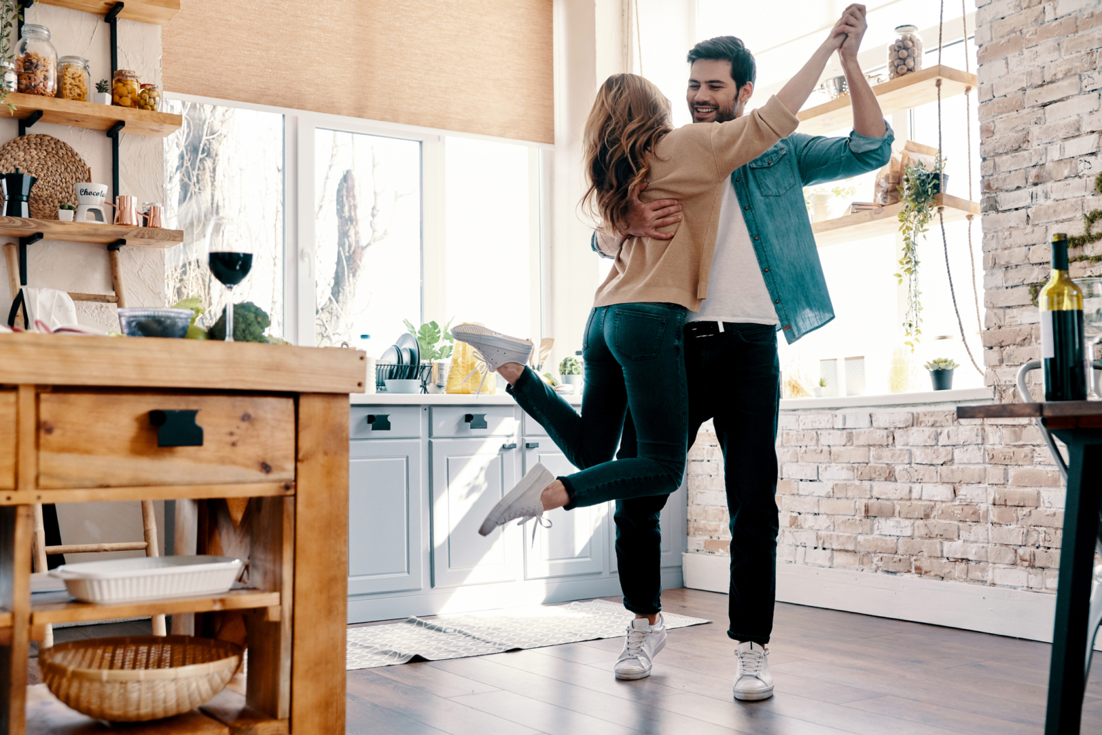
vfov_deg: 33.4
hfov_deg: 48.5
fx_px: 1224
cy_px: 368
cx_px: 551
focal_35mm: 40
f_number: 3.5
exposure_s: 1/320
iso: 1000
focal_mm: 40
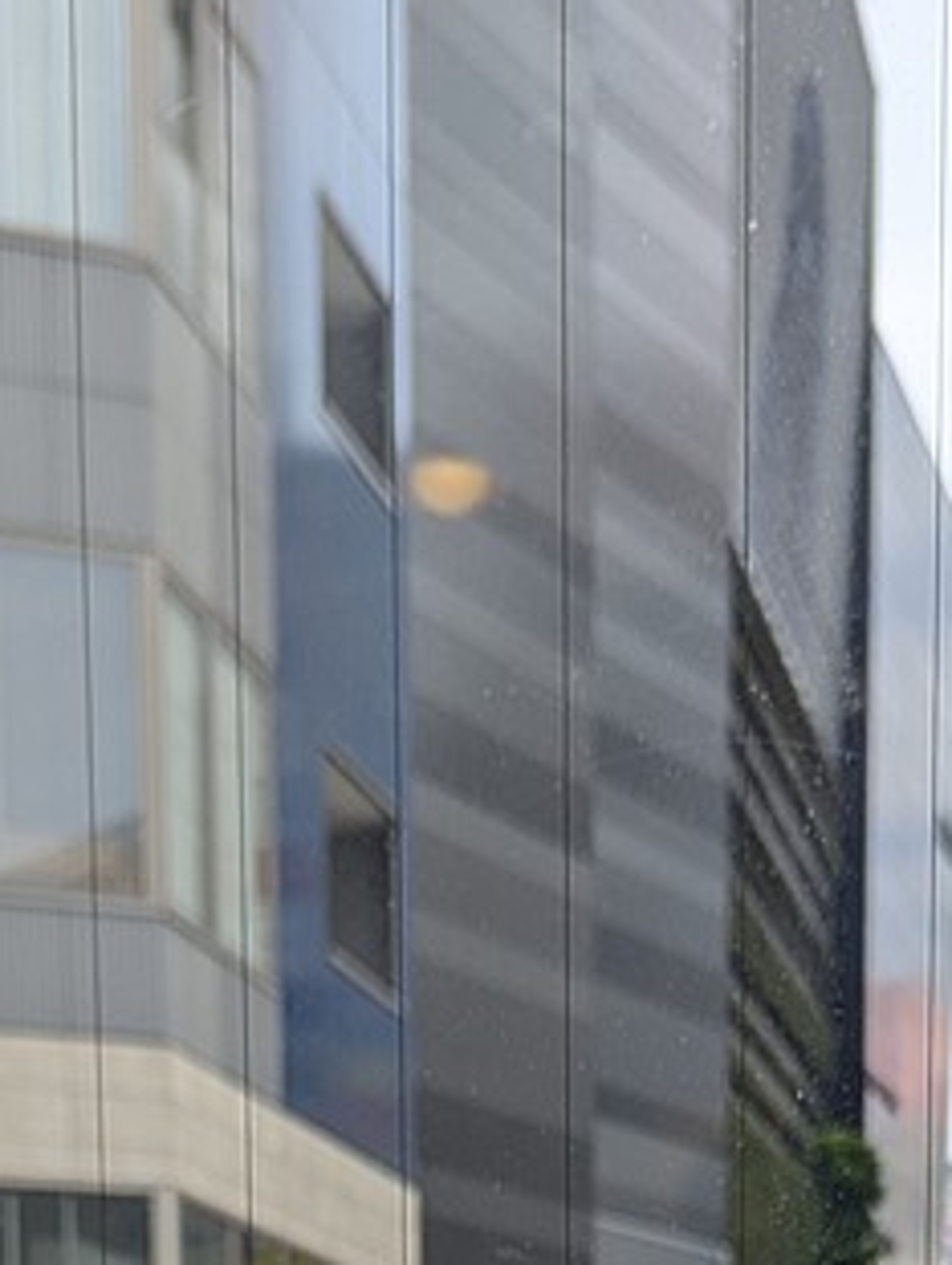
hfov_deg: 18.4
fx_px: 2928
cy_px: 2070
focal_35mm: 80
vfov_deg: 19.9
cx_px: 594
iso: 31
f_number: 1.85
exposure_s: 1/482
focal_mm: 6.81
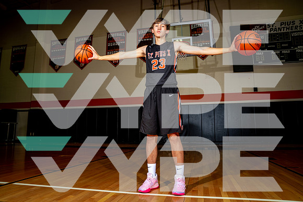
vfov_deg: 53.2
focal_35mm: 24
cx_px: 152
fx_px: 202
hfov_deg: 73.7
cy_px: 101
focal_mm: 24
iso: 100
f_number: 8
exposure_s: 1/125
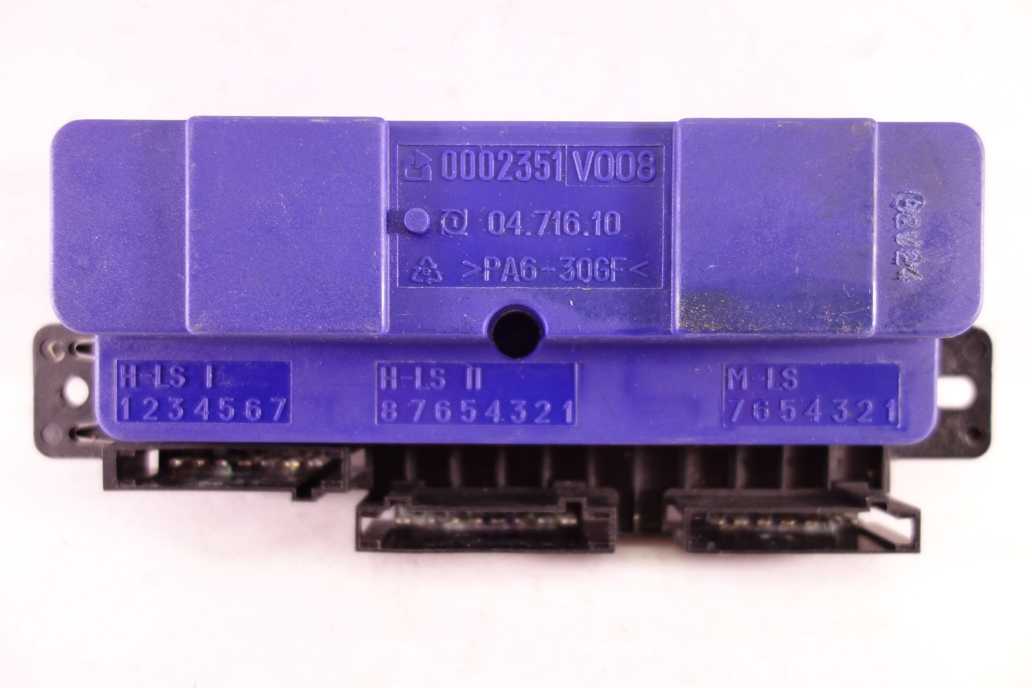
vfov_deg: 46.4
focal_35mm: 28
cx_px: 516
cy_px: 344
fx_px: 803
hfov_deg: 65.5
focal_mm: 10.4
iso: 200
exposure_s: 1/40
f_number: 2
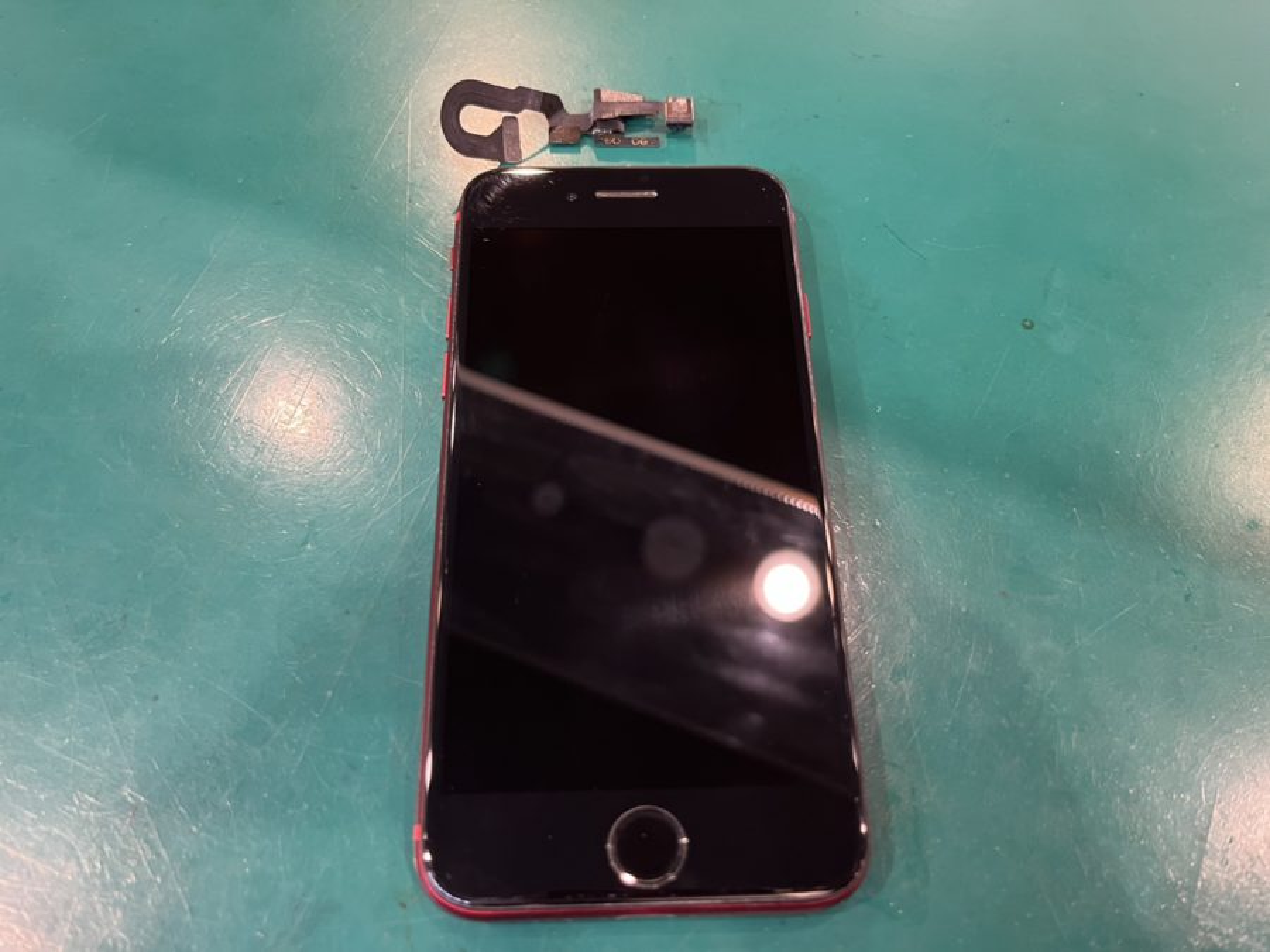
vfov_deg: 53.1
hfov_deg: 67.3
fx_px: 954
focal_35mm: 26
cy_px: 476
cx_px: 635
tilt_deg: -63.5
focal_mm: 5.1
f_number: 1.6
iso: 200
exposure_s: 1/50
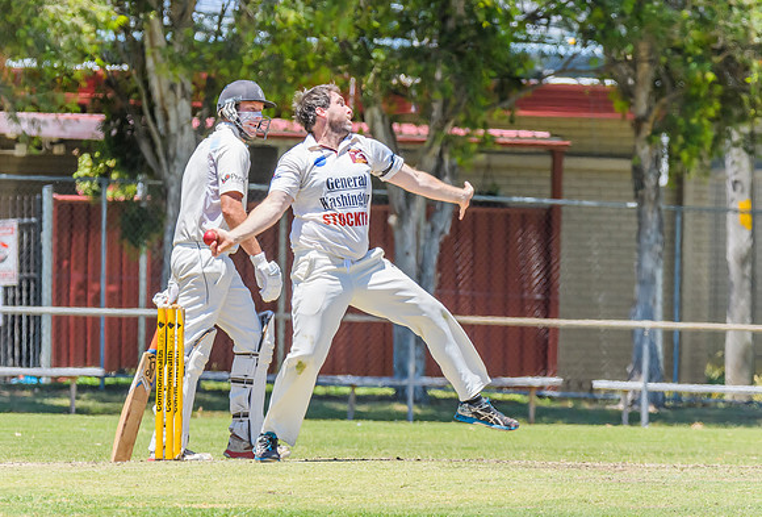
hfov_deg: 3.0
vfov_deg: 2.1
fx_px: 14427
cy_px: 257
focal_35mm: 678
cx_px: 341
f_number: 9
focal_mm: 350
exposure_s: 1/1250
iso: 800
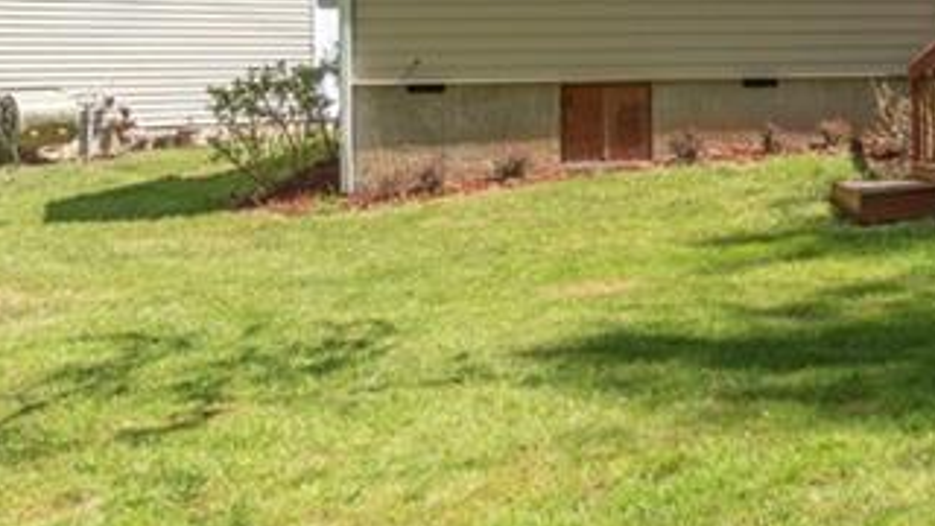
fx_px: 1413
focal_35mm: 57
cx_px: 955
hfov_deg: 33.2
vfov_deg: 19.9
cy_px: -83
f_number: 7.1
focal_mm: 17
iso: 400
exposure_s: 1/800
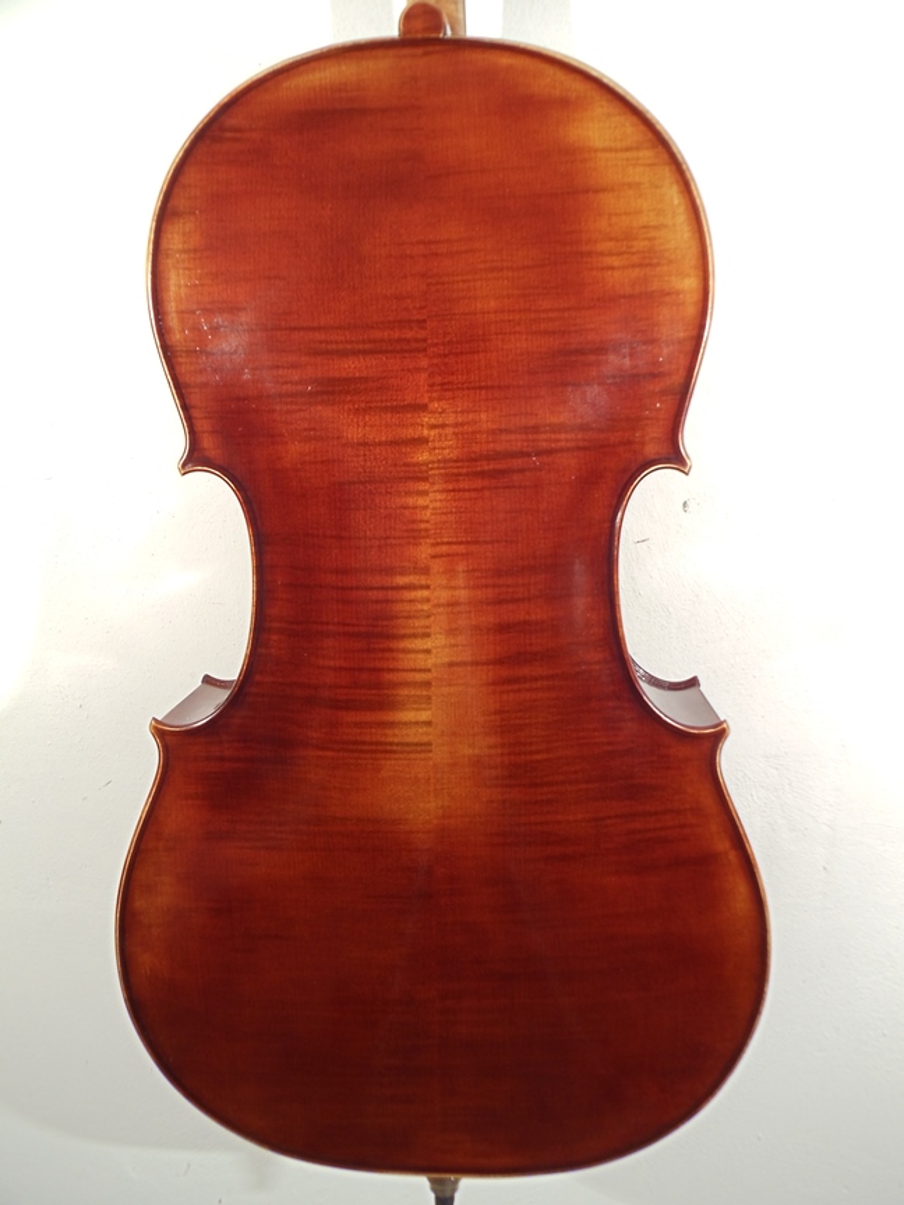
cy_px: 602
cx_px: 452
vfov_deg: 42.9
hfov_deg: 32.9
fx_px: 1532
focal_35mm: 44
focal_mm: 6
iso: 80
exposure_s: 1/80
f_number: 3.5
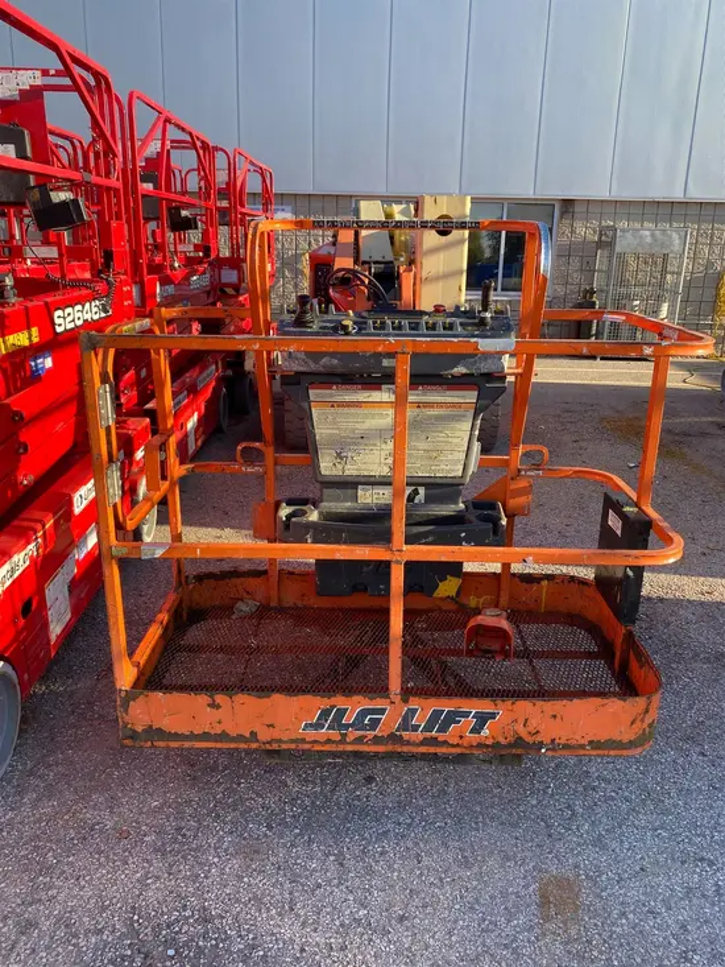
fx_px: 726
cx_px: 362
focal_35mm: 26
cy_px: 484
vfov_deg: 67.3
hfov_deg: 53.1
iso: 32
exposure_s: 1/576
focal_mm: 4.25
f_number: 1.8
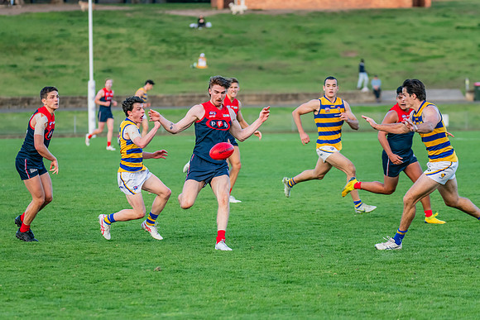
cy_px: 160
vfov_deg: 6.5
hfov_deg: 9.8
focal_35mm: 211
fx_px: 2813
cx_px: 220
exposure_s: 1/1250
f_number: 4
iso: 1800
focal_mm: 195
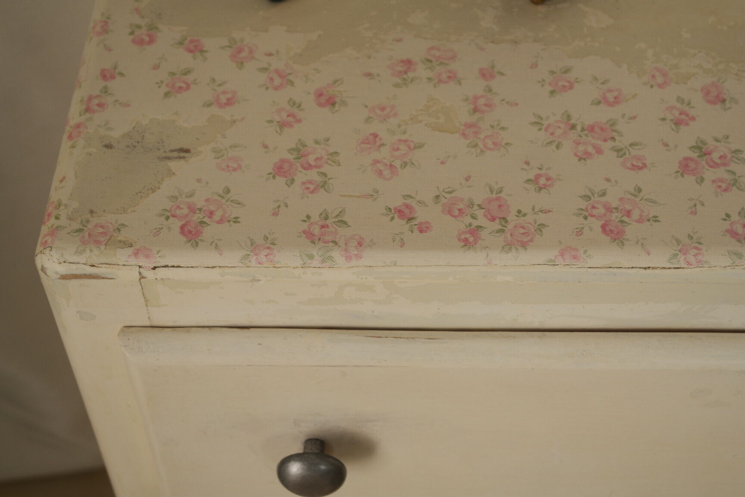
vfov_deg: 19.7
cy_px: 248
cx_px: 372
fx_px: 1428
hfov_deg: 29.2
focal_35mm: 69
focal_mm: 45
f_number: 5.6
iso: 100
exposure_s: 1/30
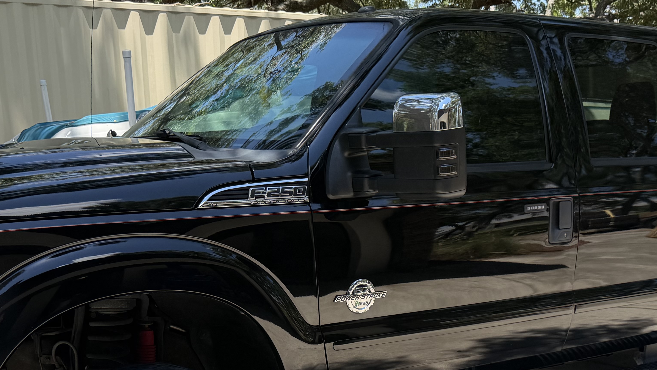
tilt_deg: -16.6
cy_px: 388
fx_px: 854
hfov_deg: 42.0
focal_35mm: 49
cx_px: 363
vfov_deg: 23.2
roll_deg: +0.3
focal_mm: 6.76
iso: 80
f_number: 1.78
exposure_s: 1/2299
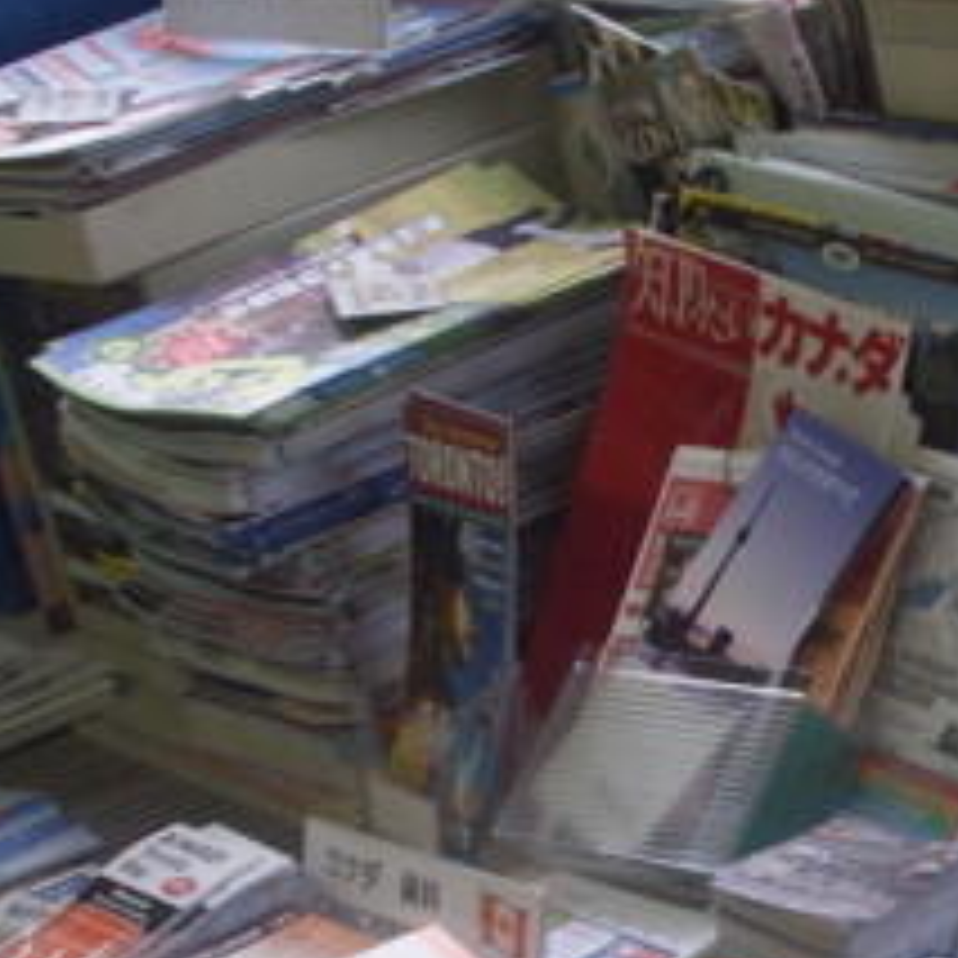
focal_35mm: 123
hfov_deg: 13.7
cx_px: 1219
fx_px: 3851
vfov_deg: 14.1
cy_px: 715
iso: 64
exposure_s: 1/40
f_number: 3.5
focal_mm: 7.7
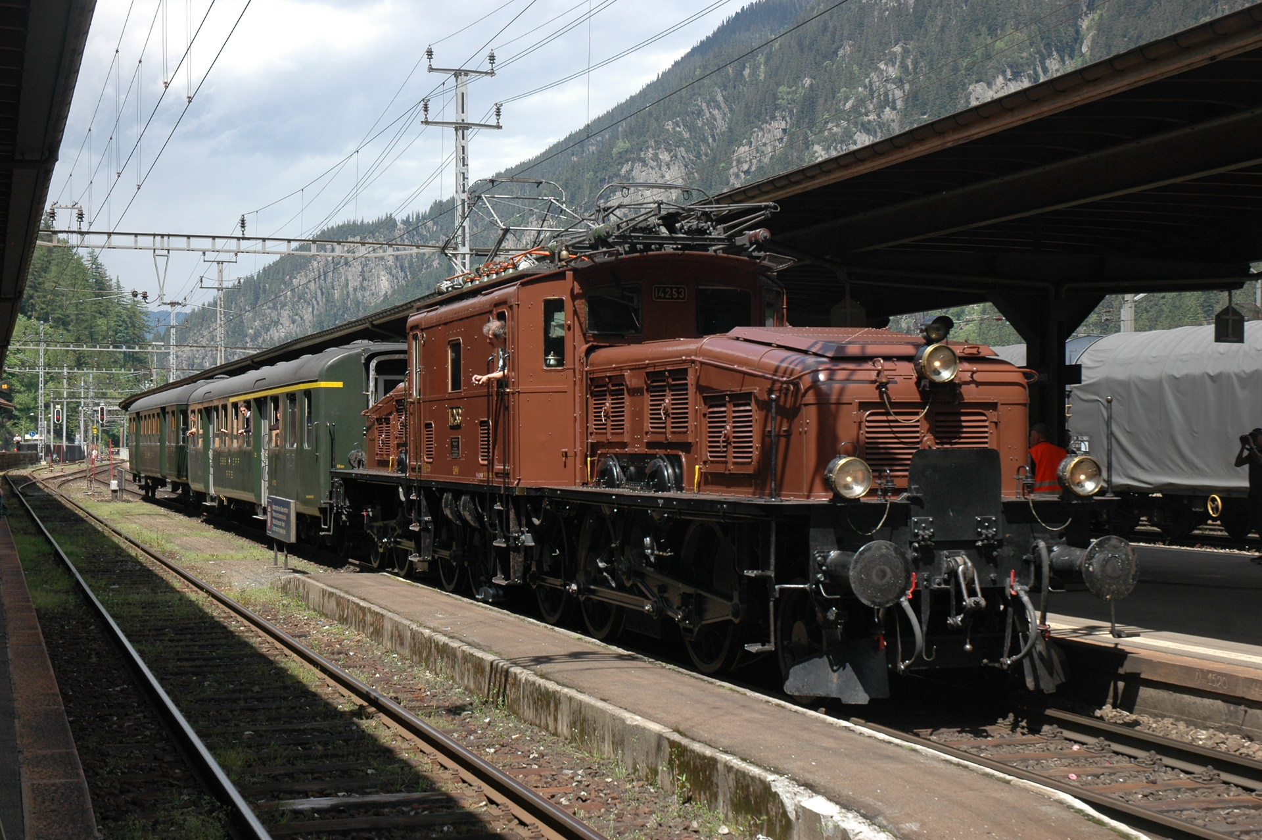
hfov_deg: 35.1
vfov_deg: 23.7
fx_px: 1997
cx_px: 631
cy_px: 420
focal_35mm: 57
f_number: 6.3
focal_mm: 38
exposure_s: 1/500
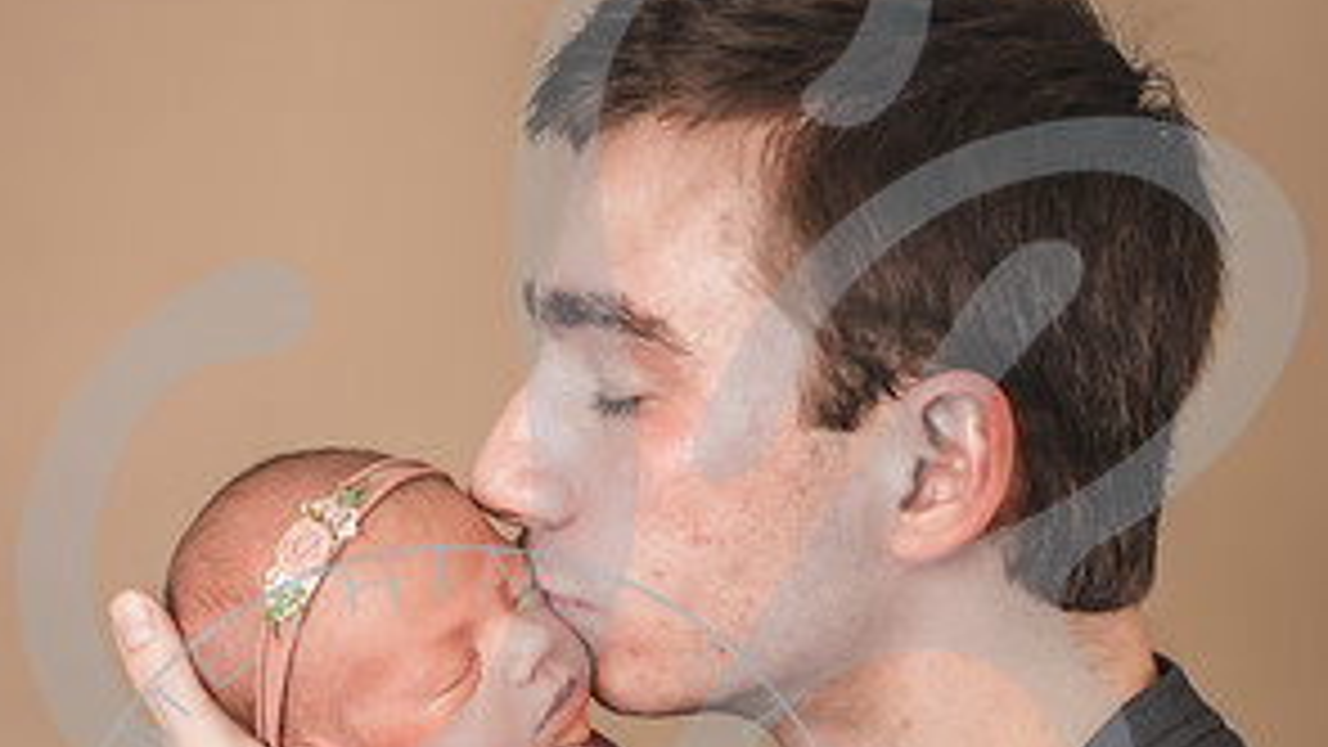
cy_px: 621
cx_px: 662
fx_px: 2817
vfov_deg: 15.0
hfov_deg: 26.5
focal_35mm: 80
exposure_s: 1/125
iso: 200
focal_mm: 50
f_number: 2.8
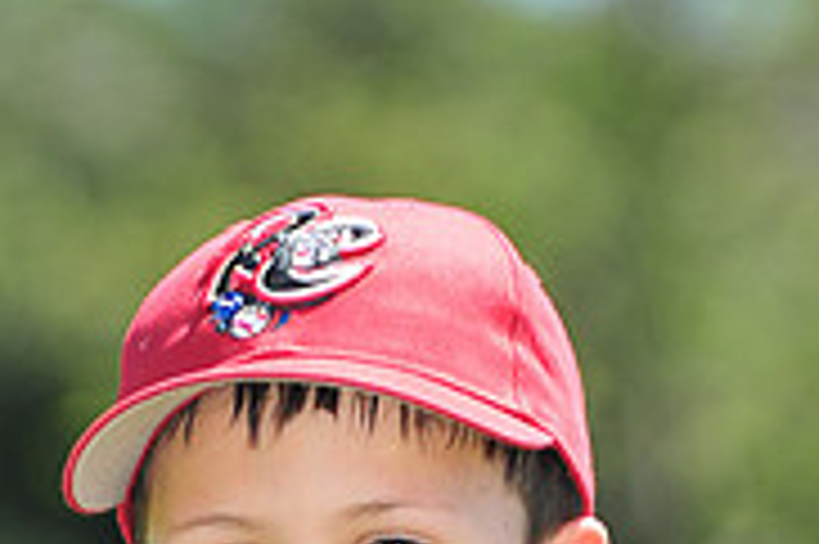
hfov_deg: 3.2
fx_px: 14478
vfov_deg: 2.1
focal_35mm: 637
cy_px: 1070
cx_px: 171
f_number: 4.5
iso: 200
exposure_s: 1/500
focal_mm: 200
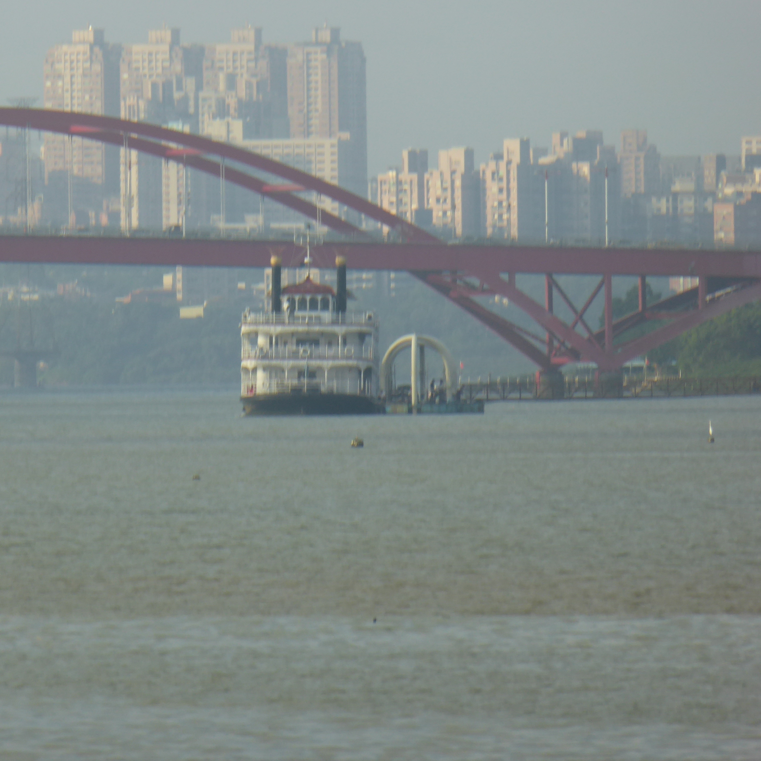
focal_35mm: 944
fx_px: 23479
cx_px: 273
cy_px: 380
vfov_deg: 1.9
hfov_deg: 1.9
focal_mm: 129
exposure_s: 1/200
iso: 100
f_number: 6.4
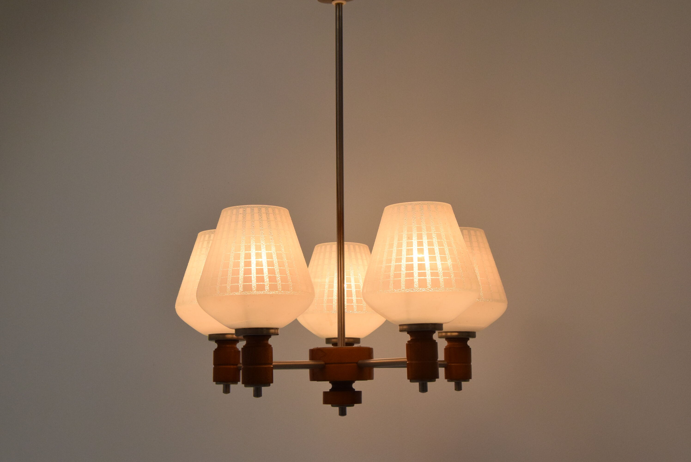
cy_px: 231
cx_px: 346
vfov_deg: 28.1
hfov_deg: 41.1
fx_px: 922
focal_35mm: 48
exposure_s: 1/400
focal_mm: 32
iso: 1600
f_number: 10
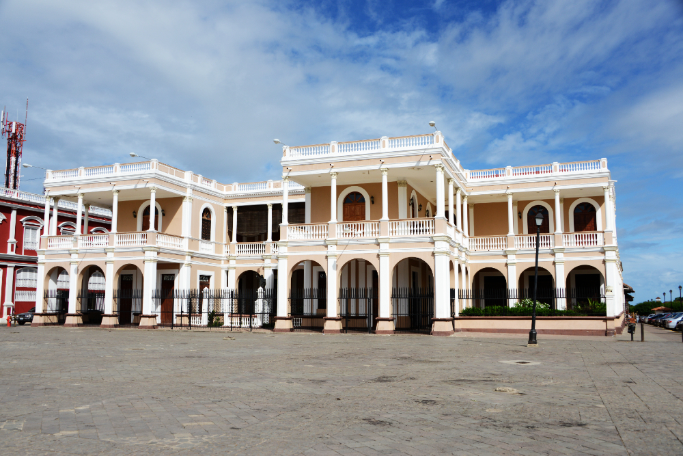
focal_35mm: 32
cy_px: 228
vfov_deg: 41.1
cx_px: 342
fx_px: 607
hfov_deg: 58.7
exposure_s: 1/2000
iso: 250
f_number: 6.3
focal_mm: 32
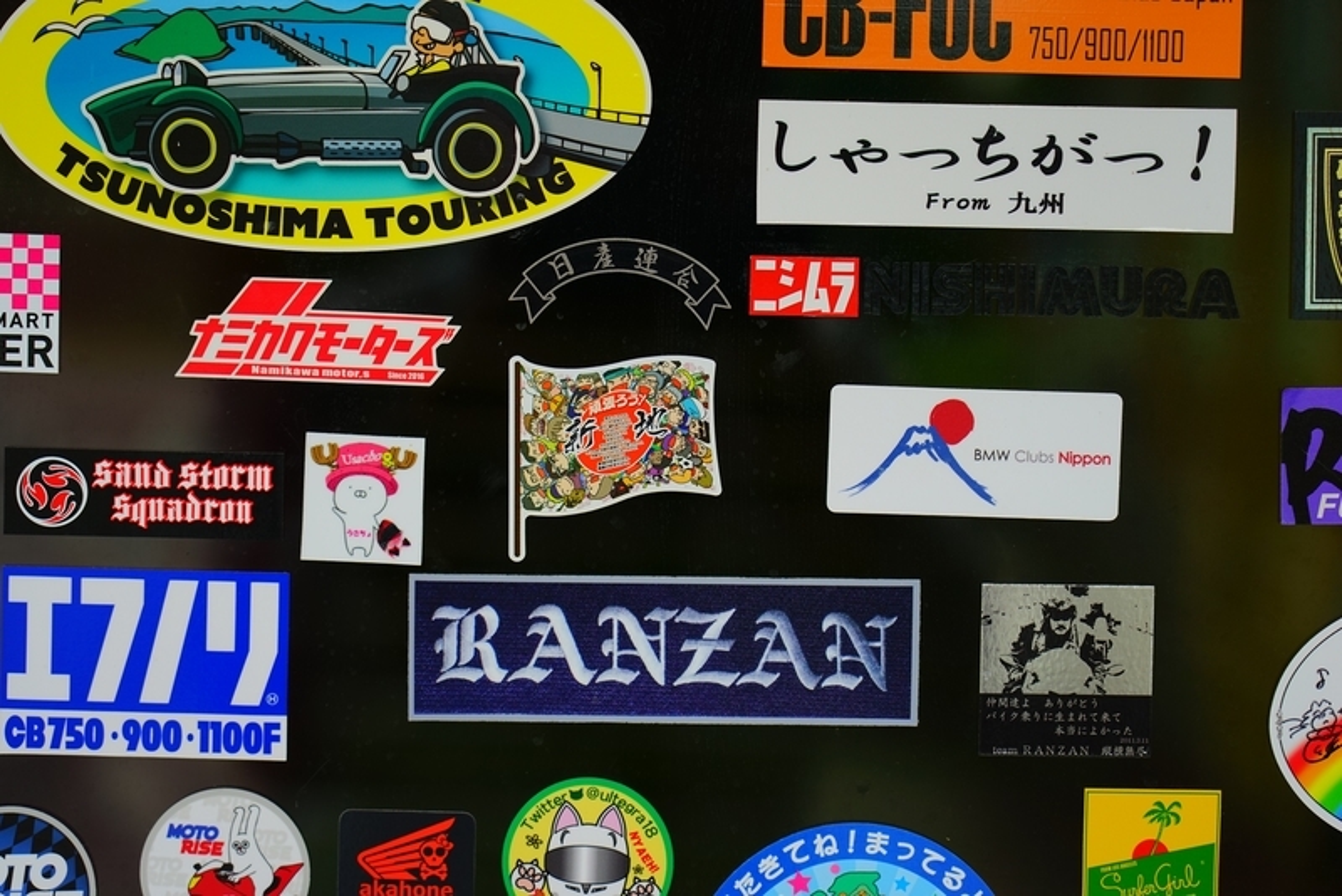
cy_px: 448
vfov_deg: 13.1
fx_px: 3915
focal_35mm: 105
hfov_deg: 19.4
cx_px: 671
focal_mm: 105
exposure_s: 1/125
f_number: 4
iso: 125
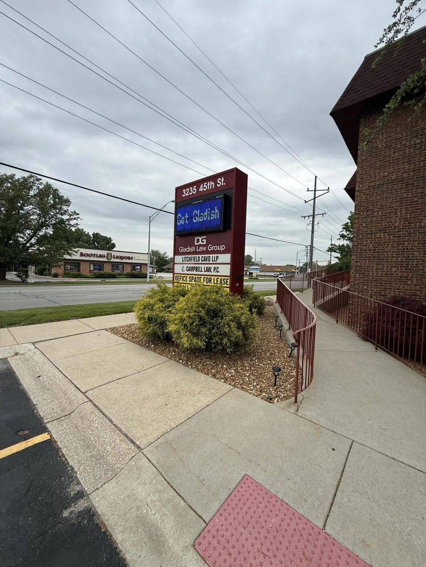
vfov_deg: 102.1
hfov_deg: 85.7
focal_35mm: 14
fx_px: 230
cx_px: 213
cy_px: 284
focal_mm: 2.22
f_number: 2.2
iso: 50
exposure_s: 1/1211
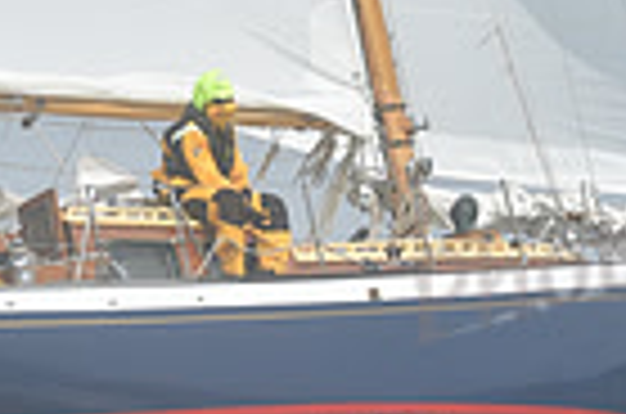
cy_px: 56
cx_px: 176
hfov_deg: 7.0
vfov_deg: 4.7
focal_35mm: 293
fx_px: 5083
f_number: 13
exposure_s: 1/800
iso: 320
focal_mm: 70
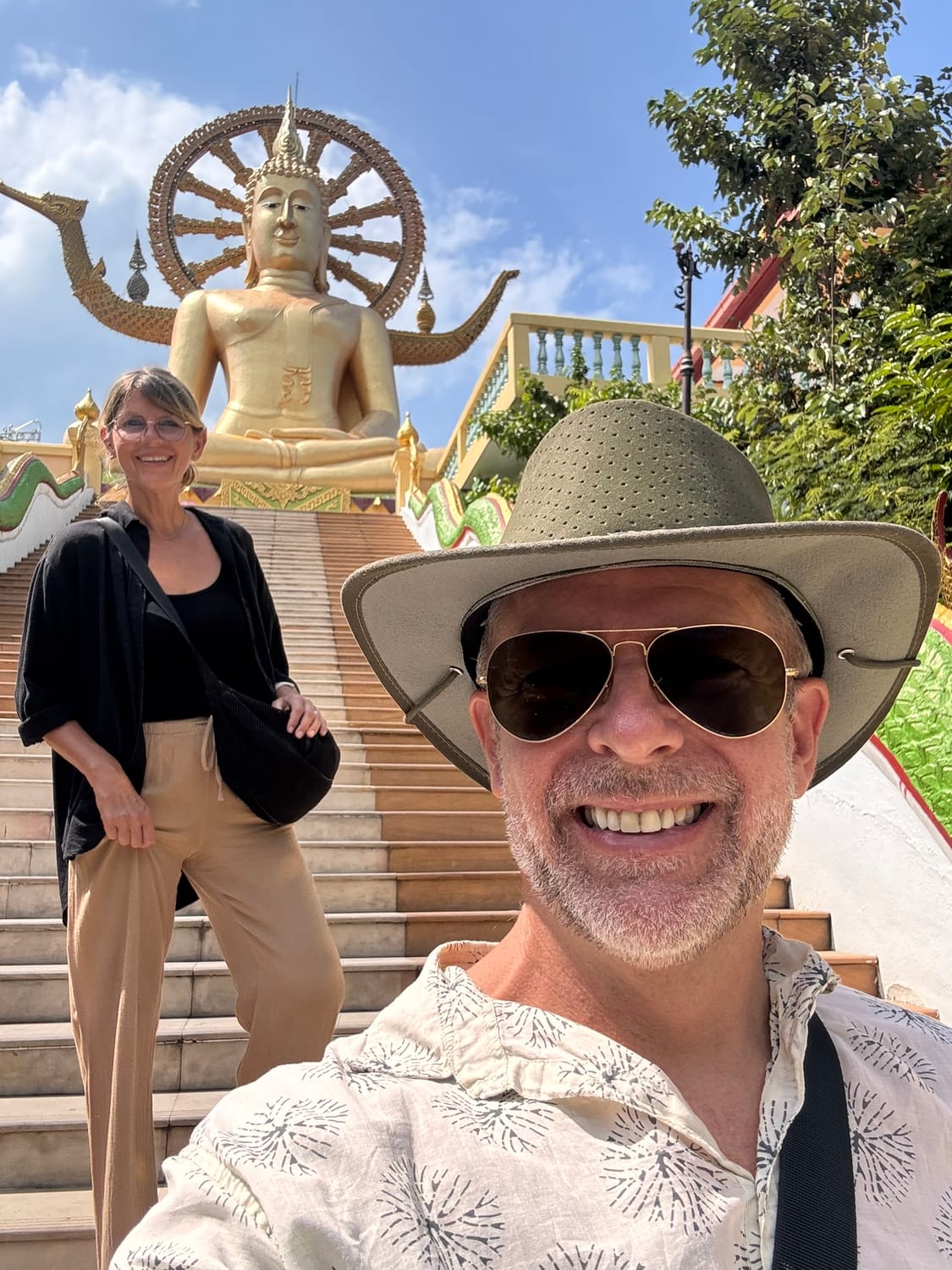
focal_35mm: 30
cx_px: 476
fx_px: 1100
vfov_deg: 60.0
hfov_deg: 46.8
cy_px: 635
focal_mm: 2.69
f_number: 1.9
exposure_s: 1/750
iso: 25
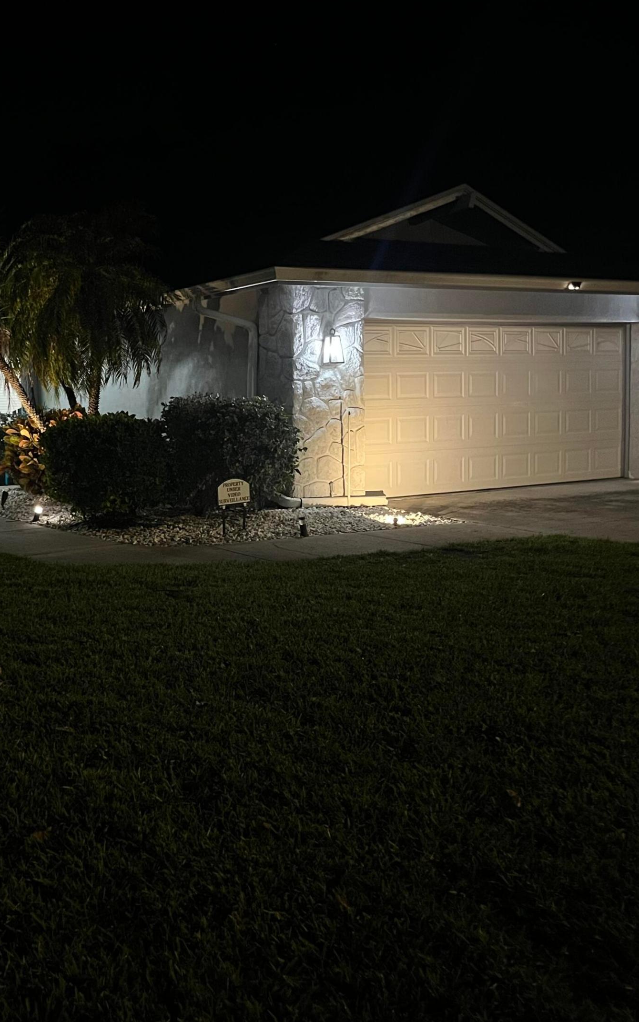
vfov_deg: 52.7
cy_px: 509
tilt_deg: -5.9
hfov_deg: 33.7
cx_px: 155
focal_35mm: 37
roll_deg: +1.5
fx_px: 1031
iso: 1000
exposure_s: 1/30
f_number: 1.6
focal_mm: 5.1
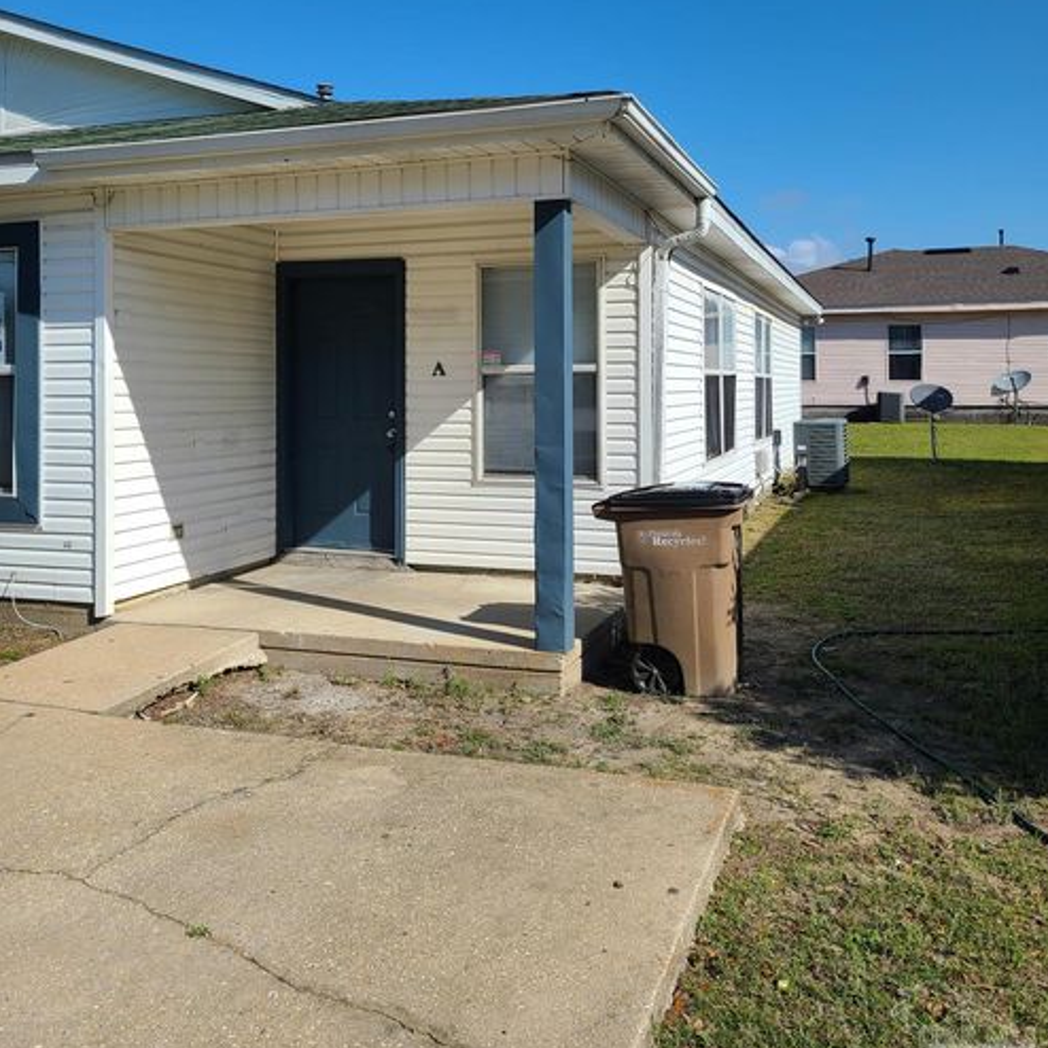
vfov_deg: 51.8
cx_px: 526
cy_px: 374
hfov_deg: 52.5
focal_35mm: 31
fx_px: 1062
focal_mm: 5.4
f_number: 1.8
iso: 40
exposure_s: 1/3211
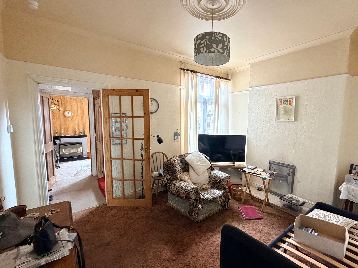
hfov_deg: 90.4
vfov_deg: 74.7
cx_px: 206
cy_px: 137
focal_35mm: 17
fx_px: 176
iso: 640
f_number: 2.2
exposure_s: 1/60
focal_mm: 2.22
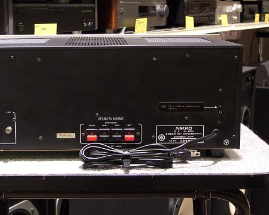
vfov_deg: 19.9
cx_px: 95
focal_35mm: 77
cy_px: 102
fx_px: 613
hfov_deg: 24.6
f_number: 3.6
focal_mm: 11.8
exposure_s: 1/8
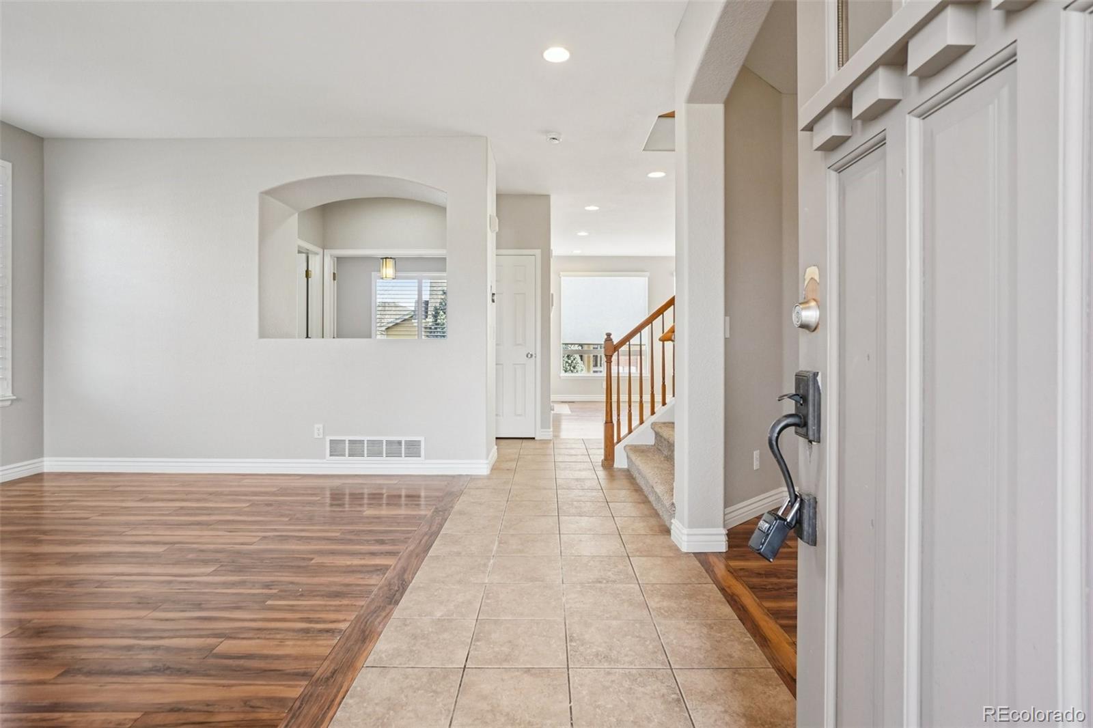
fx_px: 546
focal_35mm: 18
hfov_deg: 90.0
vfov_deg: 67.4
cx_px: 546
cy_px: 364
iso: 400
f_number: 8
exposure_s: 1/25
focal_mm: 12
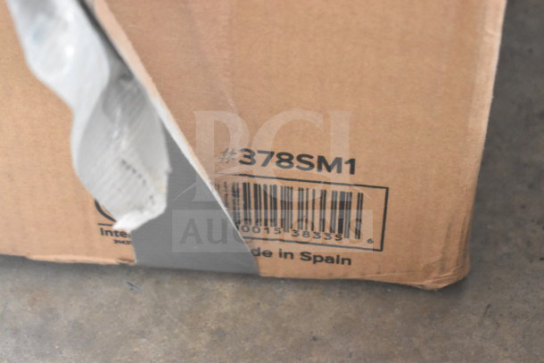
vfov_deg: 16.6
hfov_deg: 24.6
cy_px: 182
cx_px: 272
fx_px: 1247
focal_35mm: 82
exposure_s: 1/125
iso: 6400
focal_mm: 55
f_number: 5.6
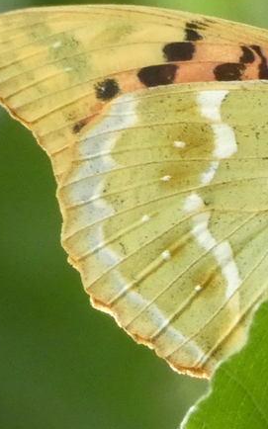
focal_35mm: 833
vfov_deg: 2.5
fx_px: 9741
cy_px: 114
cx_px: 295
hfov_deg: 1.6
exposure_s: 1/80
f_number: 5.6
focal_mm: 71.7
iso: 640
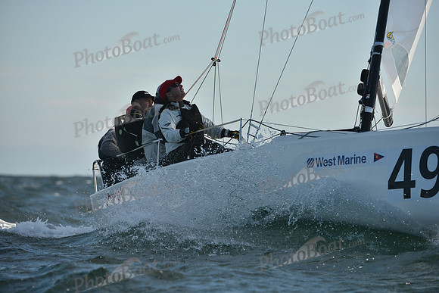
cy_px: 146
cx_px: 220
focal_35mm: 330
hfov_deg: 6.2
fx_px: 4025
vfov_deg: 4.2
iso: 250
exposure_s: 1/1250
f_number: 6.3
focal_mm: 330
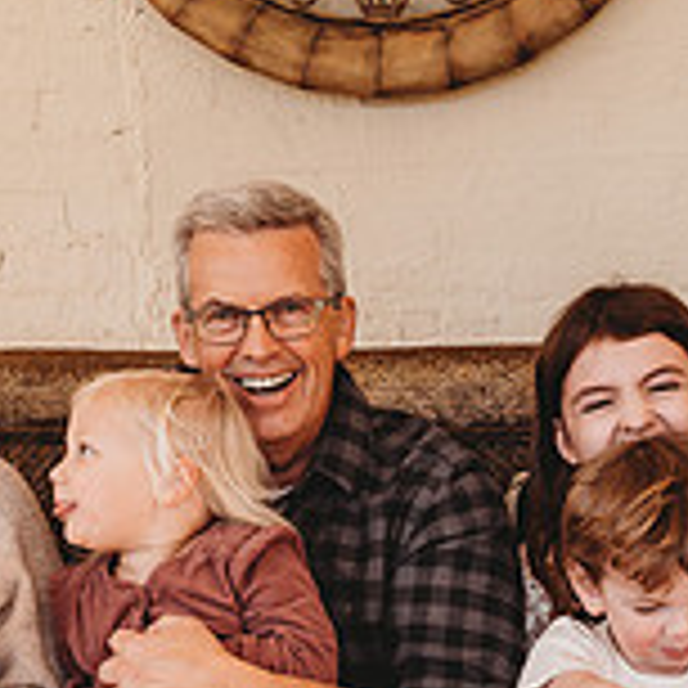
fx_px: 1866
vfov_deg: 20.6
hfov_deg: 20.9
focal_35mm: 83
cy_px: 561
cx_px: 291
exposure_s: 1/200
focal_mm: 24
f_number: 4.5
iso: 250
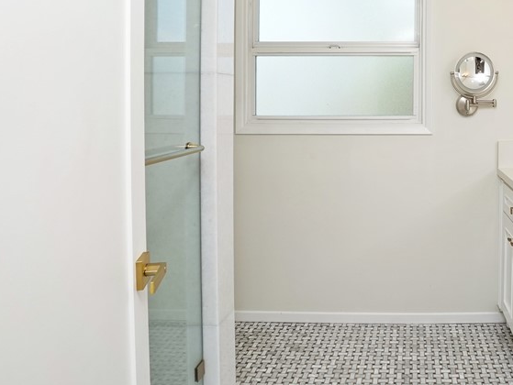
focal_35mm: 28
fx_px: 415
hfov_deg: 59.7
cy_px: 111
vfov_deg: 48.4
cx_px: 391
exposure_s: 1/40
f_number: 11
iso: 250
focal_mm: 10
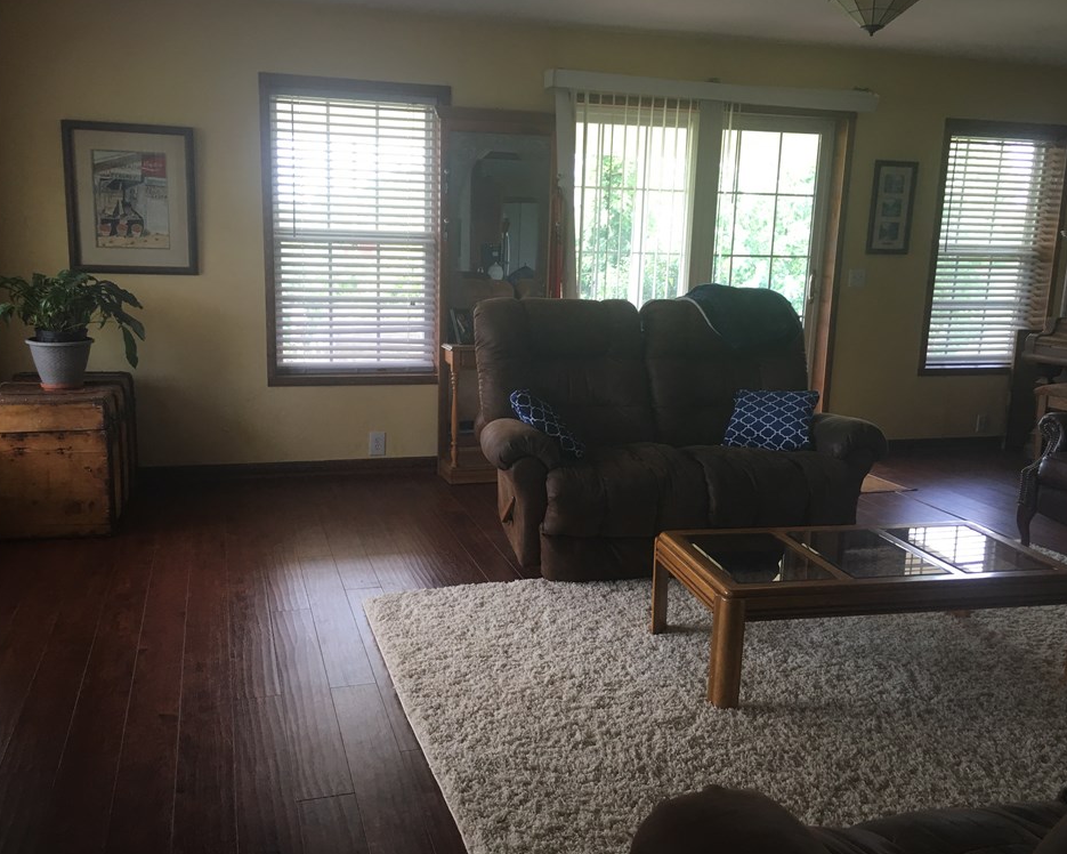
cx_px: 494
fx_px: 979
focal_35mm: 31
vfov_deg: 47.1
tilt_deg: -12.1
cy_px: 424
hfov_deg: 57.1
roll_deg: -2.8
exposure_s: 1/30
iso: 25
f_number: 2.2
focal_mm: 4.15
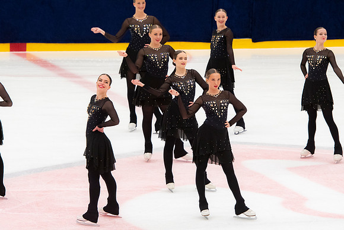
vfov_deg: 5.9
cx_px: 172
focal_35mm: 232
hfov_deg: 8.9
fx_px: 2222
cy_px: 115
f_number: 5.6
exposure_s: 1/320
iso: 2000
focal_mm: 155
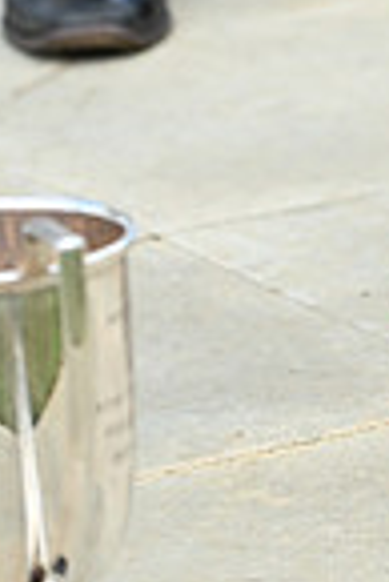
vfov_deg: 3.9
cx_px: 1067
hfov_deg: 2.6
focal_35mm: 521
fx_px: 8424
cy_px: -179
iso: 450
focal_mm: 130
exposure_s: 1/1000
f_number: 4.5
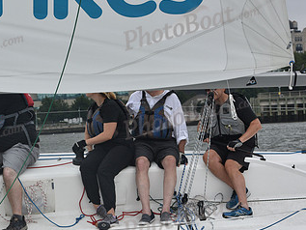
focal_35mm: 132
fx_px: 1167
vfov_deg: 11.2
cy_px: 178
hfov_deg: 14.9
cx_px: 74
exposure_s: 1/800
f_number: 9
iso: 400
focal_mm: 75
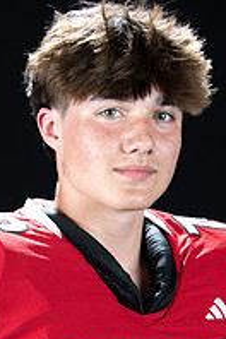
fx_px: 1243
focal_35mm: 132
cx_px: 101
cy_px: 329
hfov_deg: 10.4
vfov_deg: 15.3
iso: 320
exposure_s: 1/160
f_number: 9
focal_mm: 58
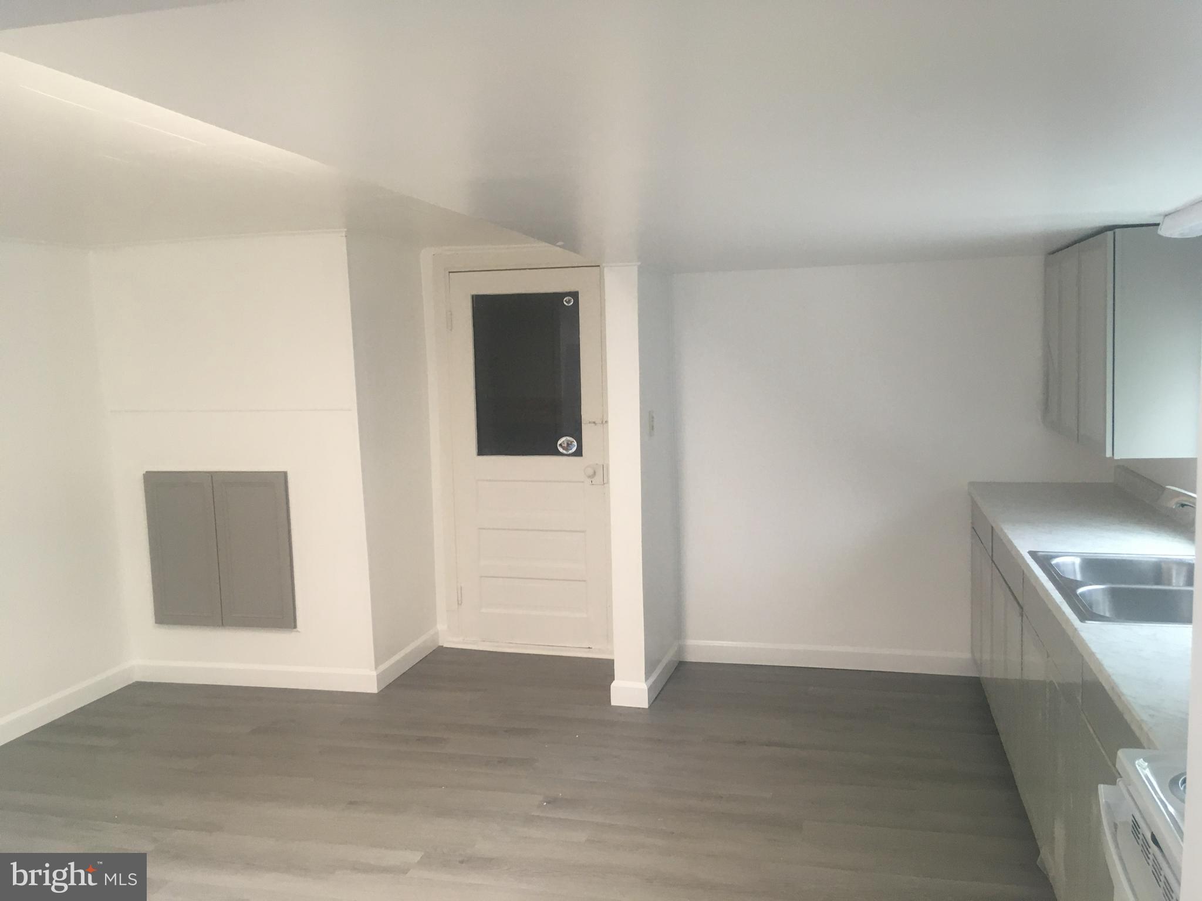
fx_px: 1007
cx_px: 601
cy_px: 450
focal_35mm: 29
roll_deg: +1.2
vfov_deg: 48.2
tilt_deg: -7.4
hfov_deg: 61.7
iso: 80
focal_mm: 4.15
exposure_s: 1/30
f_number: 2.2
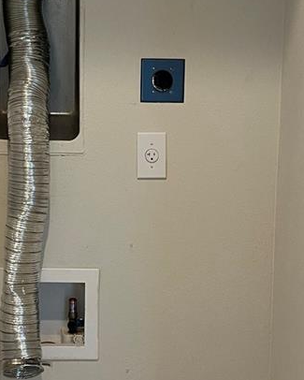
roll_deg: +0.7
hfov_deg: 20.4
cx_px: 127
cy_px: 192
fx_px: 843
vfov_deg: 25.4
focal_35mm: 75
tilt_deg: -7.1
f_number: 1.6
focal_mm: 5.1
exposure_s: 1/60
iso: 80
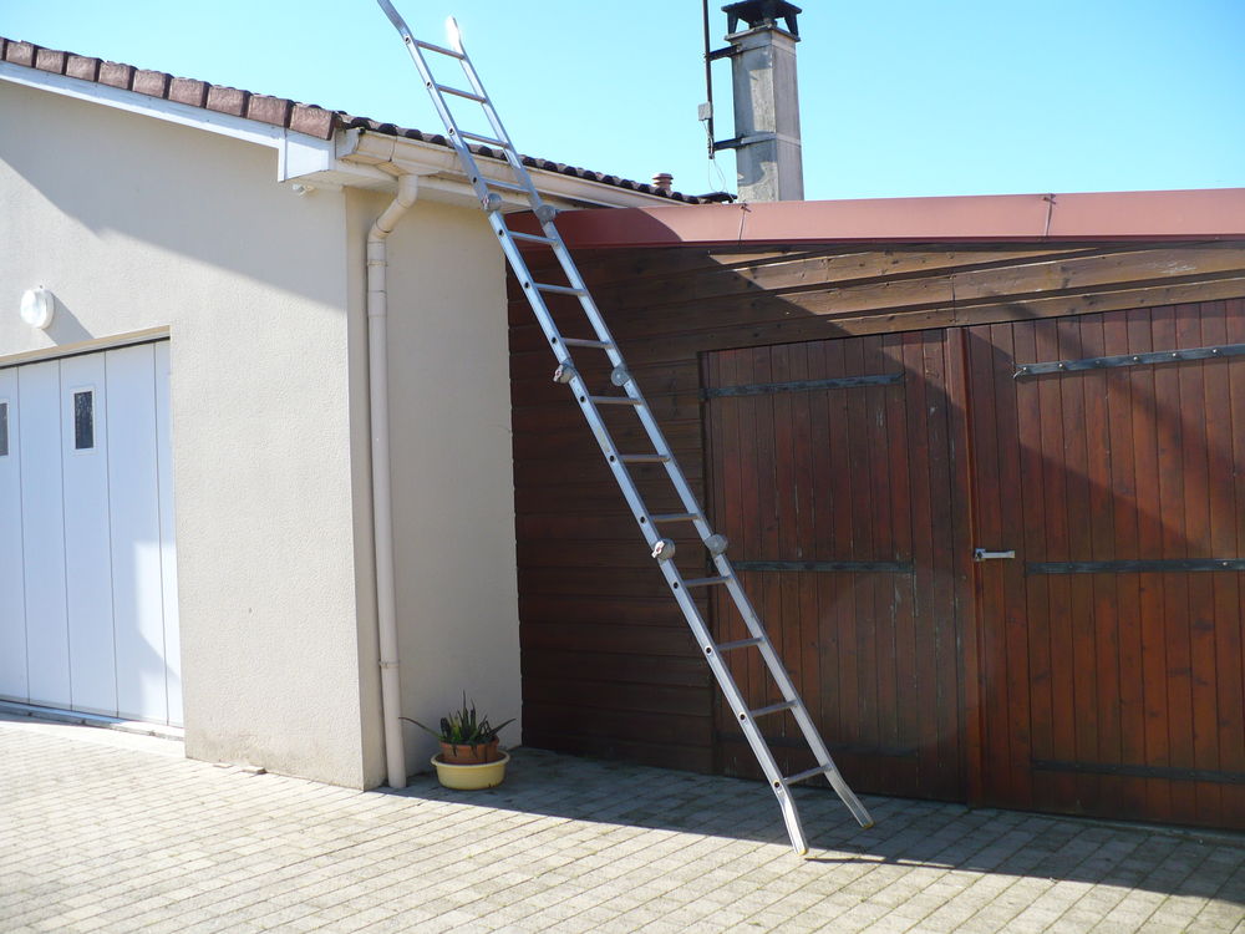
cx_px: 622
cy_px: 467
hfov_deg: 50.1
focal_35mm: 37
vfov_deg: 38.7
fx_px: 1331
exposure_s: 1/640
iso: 100
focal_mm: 6.1
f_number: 2.8
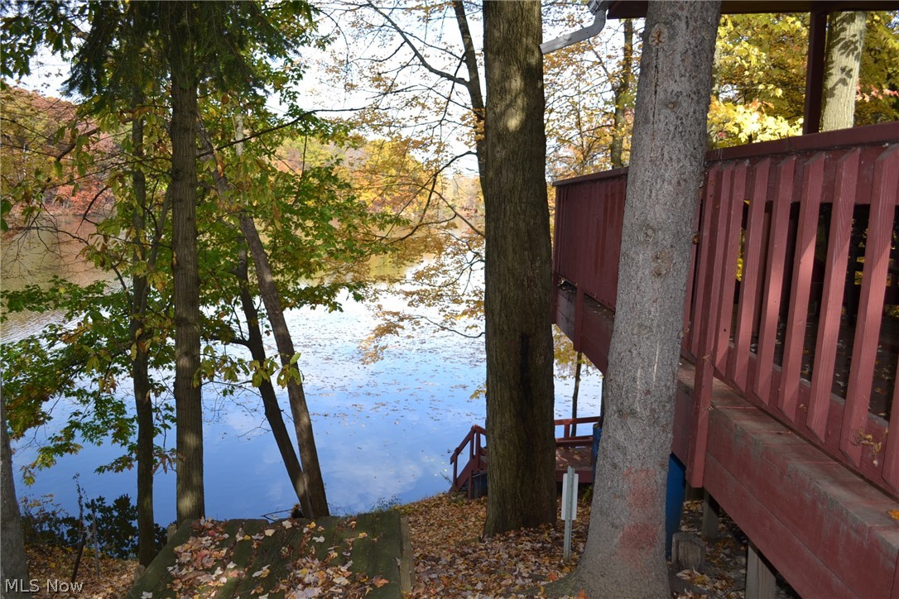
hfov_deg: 61.9
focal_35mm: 30
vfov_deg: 43.6
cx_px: 450
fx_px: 749
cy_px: 300
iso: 100
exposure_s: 1/200
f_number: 4
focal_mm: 20
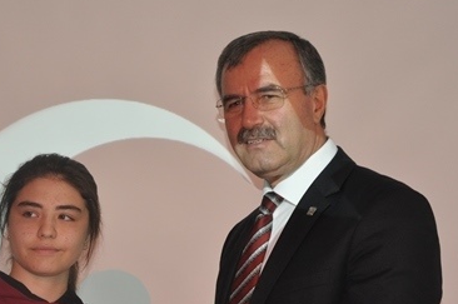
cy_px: 257
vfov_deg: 10.4
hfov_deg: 15.6
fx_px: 1664
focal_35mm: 131
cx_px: 154
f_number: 4.5
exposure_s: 1/60
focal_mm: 50
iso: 800
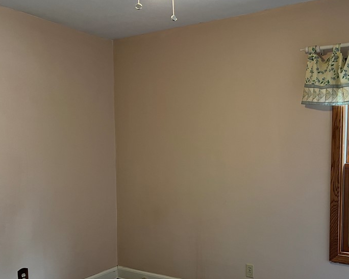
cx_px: 198
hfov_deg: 47.8
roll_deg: +0.1
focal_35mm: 38
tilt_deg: -4.4
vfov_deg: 38.9
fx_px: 392
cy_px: 176
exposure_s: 1/60
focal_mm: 5.7
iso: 200
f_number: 1.5
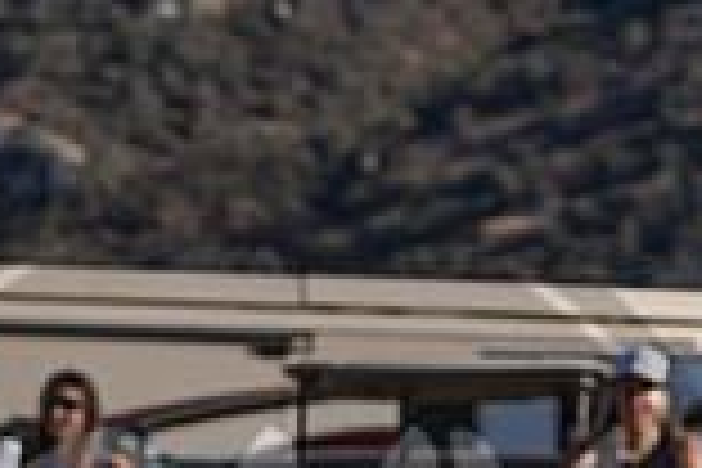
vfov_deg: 3.2
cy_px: 691
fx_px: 8326
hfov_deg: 4.8
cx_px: 266
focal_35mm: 427
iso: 125
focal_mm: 77
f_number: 4
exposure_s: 1/1600
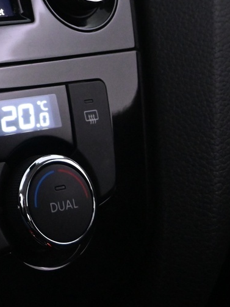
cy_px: -20
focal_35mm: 98
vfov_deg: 19.4
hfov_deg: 13.2
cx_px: -220
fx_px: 865
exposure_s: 1/50
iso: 3200
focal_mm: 21
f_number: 4
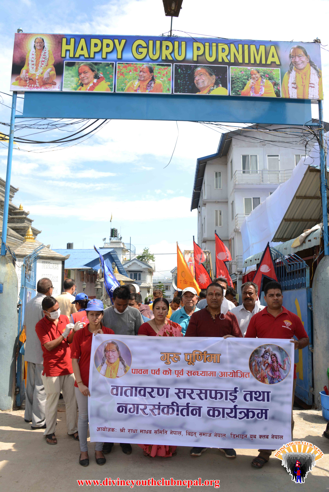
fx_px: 438
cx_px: 164
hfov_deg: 41.1
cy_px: 246
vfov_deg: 58.7
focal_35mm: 32
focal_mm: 32
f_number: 8
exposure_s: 1/50
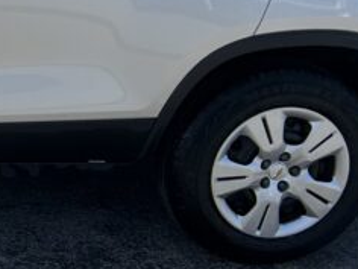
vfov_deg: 13.0
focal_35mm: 113
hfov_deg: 16.1
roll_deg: -2.9
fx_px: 1169
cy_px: 17
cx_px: -155
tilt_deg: -9.0
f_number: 1.5
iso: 50
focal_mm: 5.7
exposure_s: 1/2513
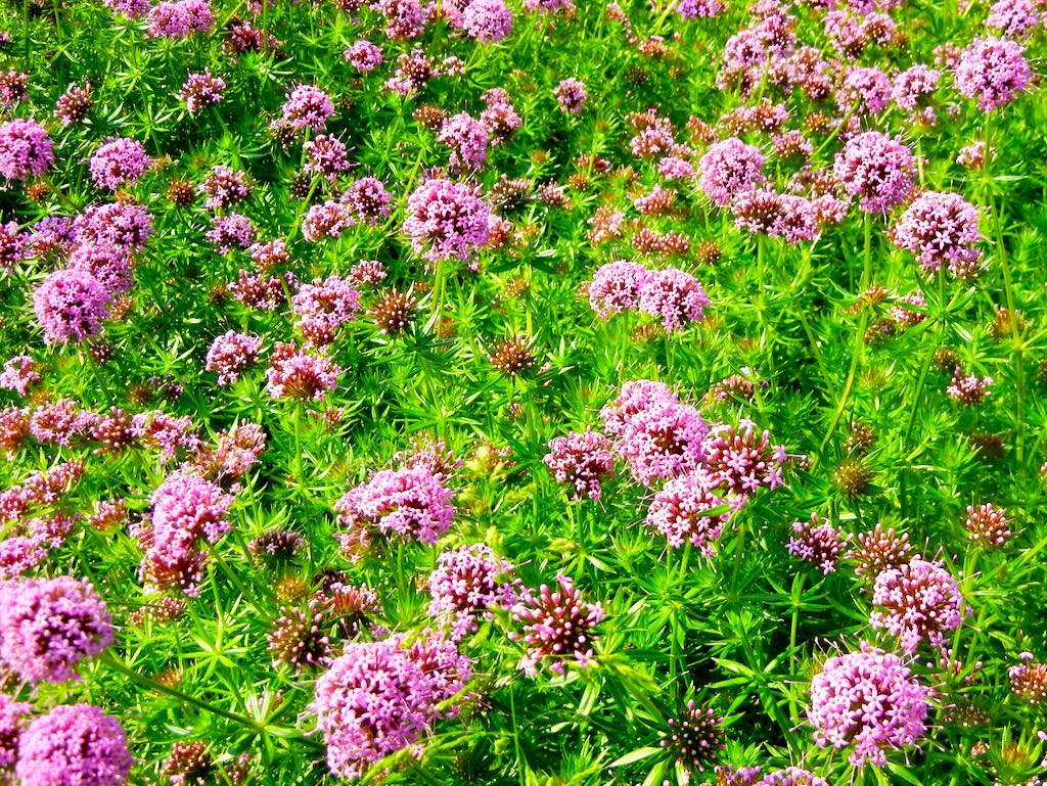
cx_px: 524
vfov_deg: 32.2
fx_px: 1362
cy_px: 393
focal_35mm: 45
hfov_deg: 42.1
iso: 160
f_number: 7.6
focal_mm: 8.1
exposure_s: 1/268
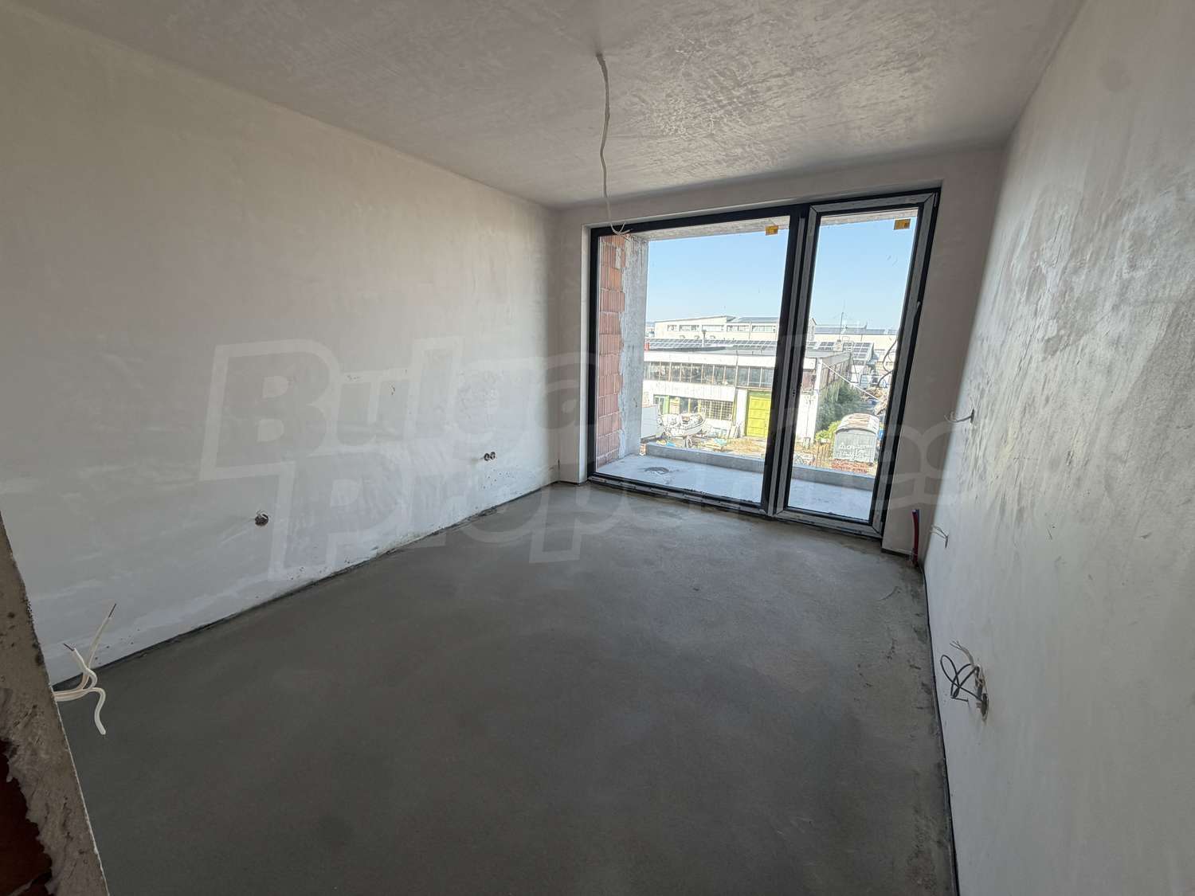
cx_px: 598
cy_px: 448
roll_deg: -0.6
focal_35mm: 14
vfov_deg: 85.7
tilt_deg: -13.8
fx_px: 483
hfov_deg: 102.1
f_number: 2.2
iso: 64
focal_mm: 2.22
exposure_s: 1/121
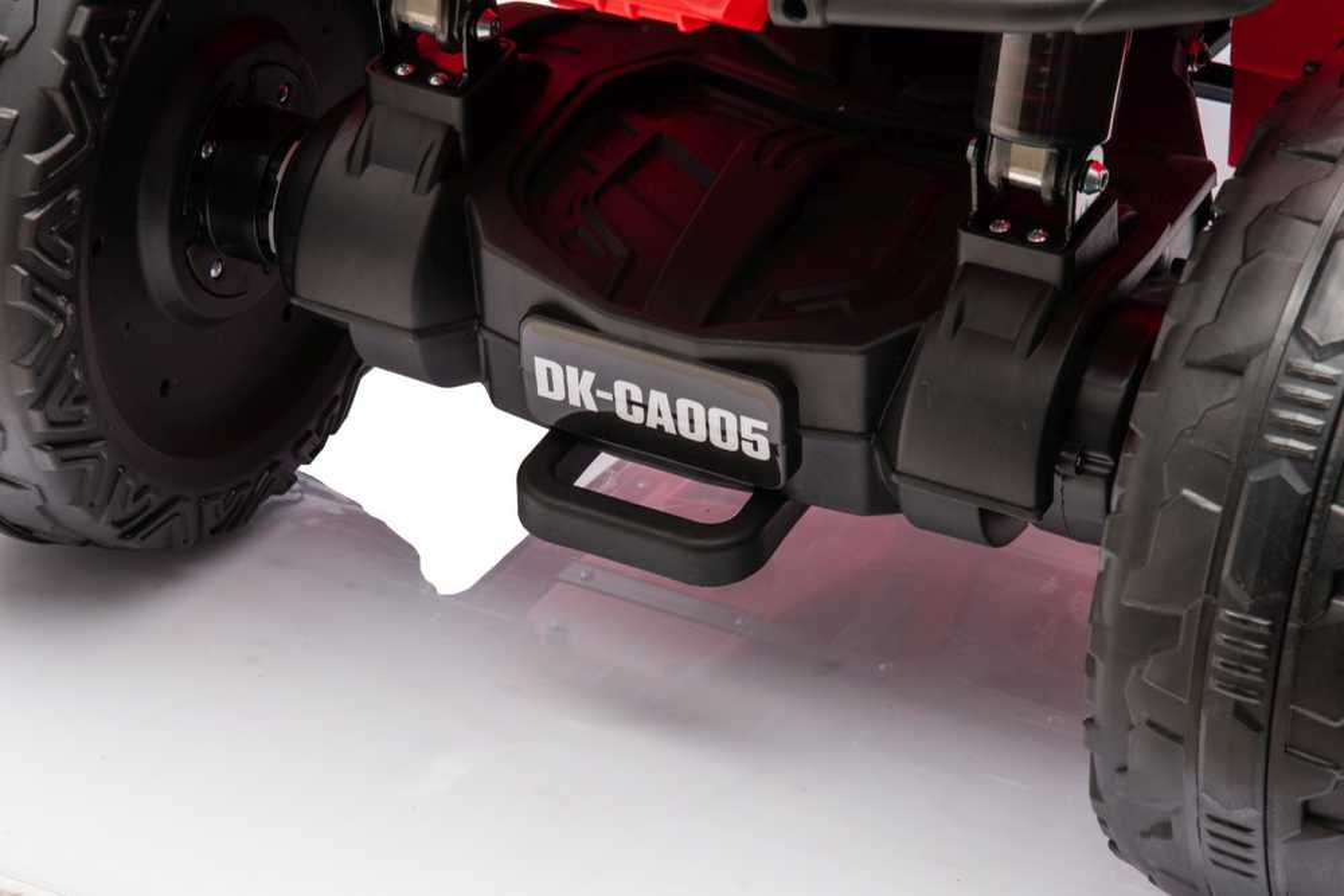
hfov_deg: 17.1
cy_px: 448
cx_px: 672
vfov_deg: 11.4
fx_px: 4480
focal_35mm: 120
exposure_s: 1/100
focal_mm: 120
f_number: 16
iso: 100
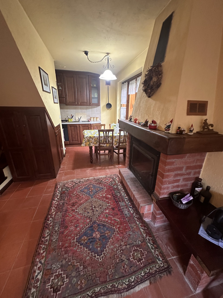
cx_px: 112
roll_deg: -1.1
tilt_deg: -19.1
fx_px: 120
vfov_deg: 102.1
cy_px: 149
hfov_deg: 85.7
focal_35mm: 14
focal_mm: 2.22
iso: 640
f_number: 2.2
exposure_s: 1/50
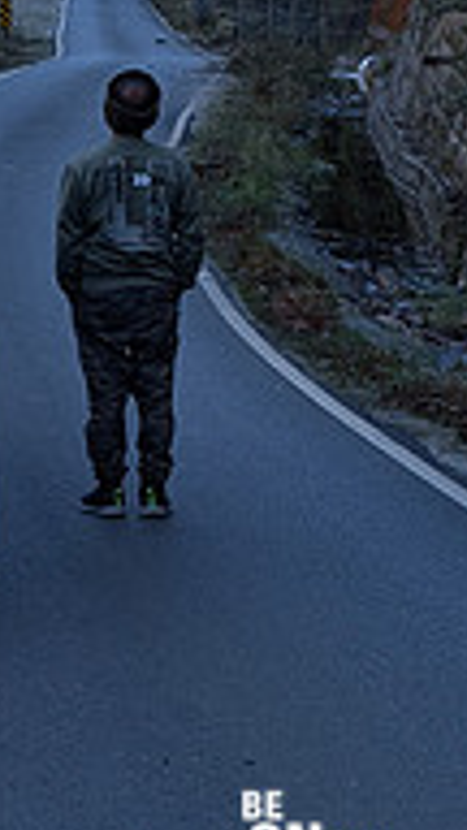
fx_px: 2752
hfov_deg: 9.4
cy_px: 134
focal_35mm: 125
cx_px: -223
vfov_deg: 17.0
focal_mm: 6.9
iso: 17
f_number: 1.68
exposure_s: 1/1513
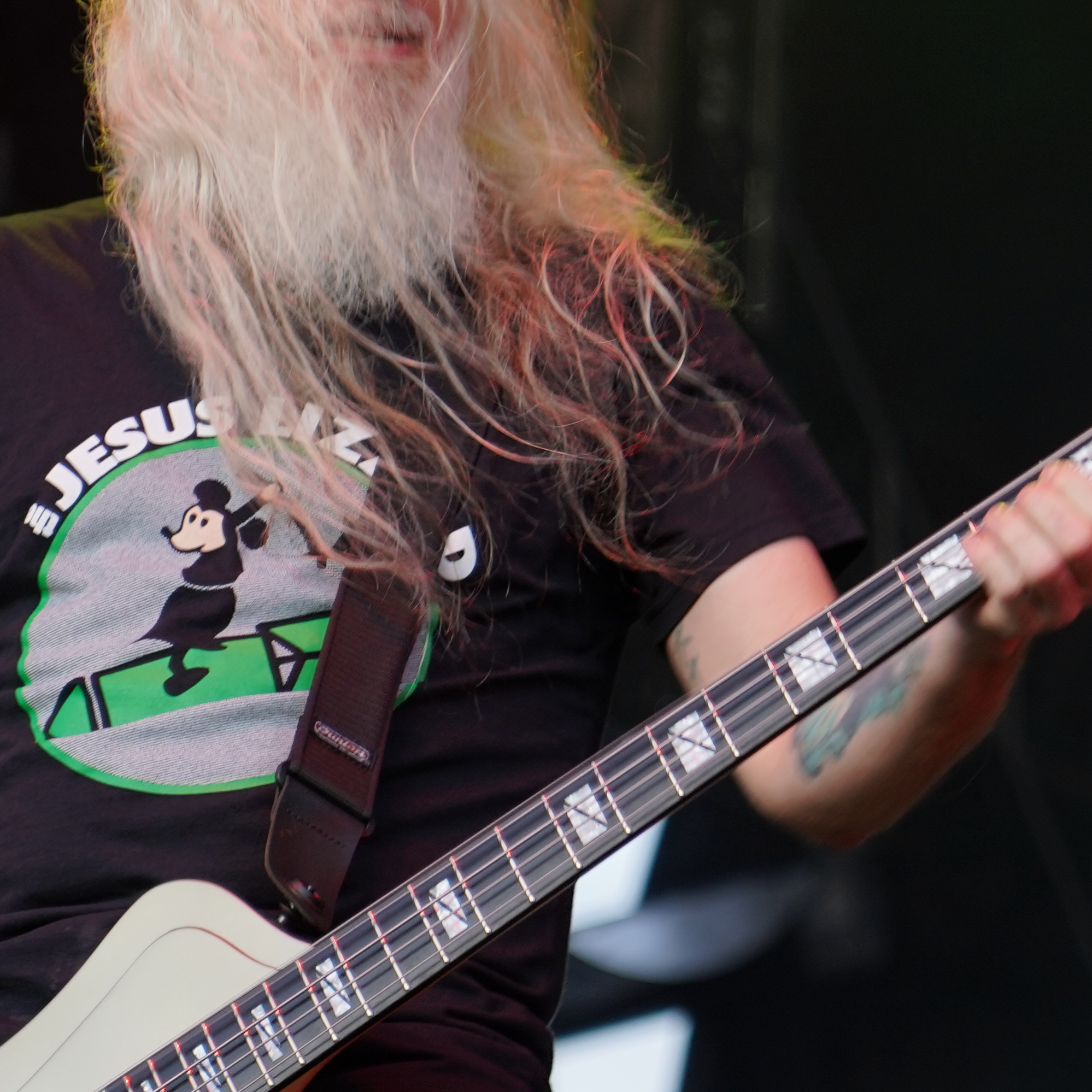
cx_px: 725
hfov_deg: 6.5
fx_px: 9565
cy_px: 709
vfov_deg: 6.5
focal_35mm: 268
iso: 200
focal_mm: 105
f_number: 4
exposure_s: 1/125
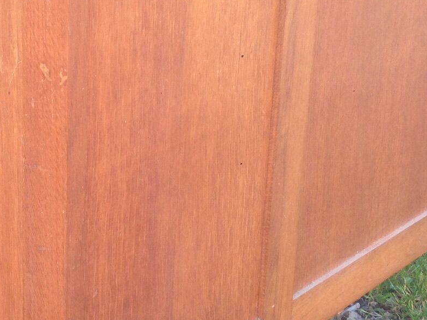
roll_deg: -2.4
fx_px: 1061
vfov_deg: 17.2
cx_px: 66
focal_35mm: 86
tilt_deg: -17.7
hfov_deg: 22.4
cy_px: 149
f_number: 2.4
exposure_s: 1/60
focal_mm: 4.12
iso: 64
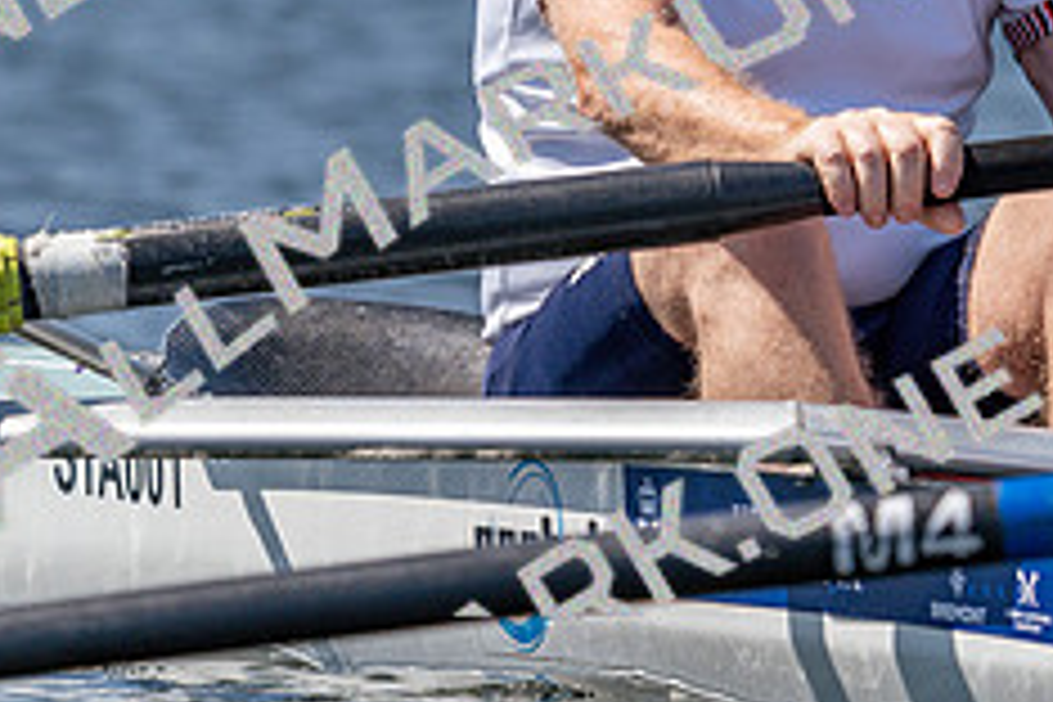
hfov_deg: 2.3
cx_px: 868
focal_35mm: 905
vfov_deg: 1.5
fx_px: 26469
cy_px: -155
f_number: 6.3
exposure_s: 1/2000
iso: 250
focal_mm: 365
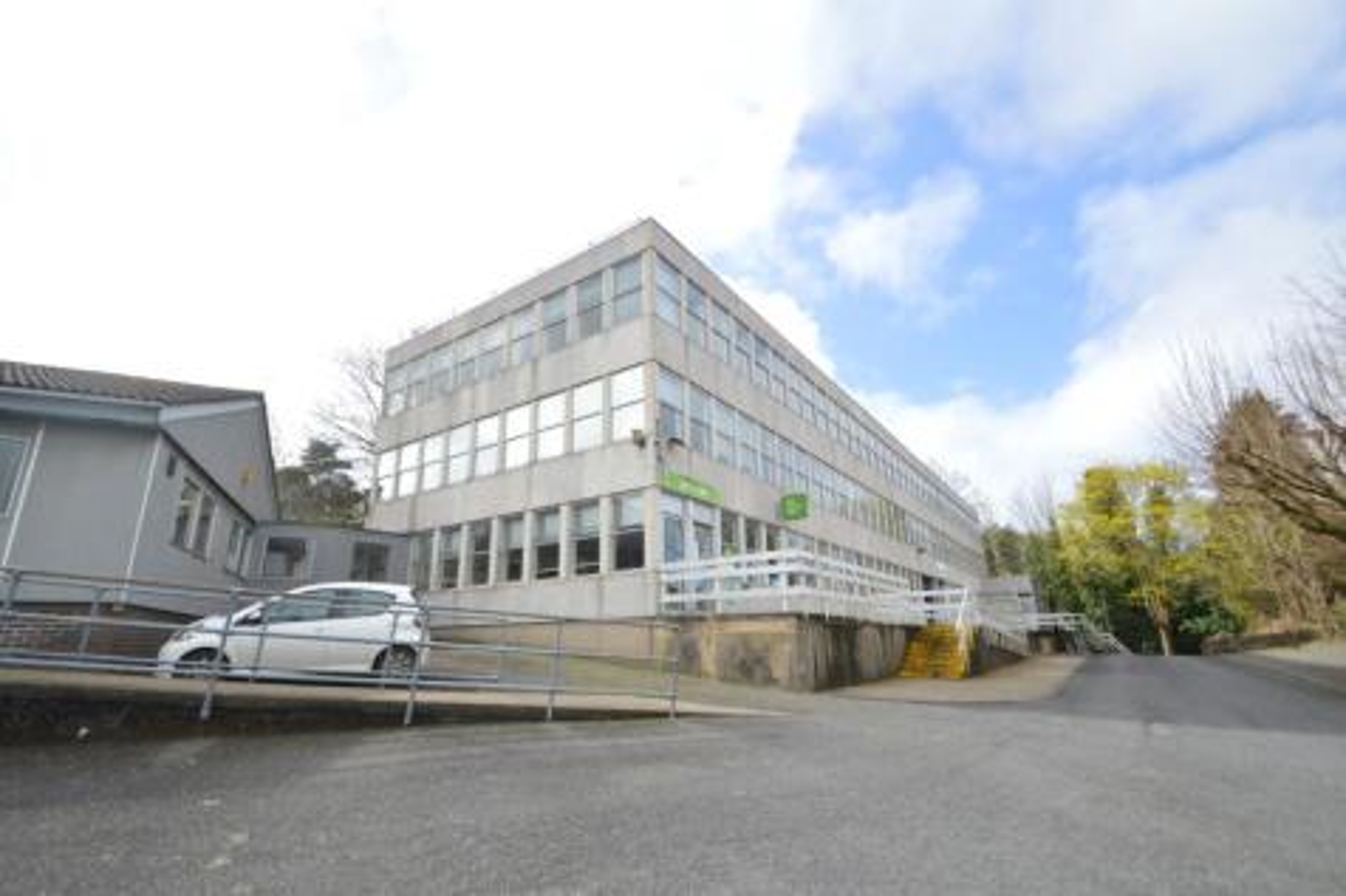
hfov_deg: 100.4
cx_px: 673
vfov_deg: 77.3
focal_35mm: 15
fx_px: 561
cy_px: 448
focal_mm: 10
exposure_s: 1/250
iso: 100
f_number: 8
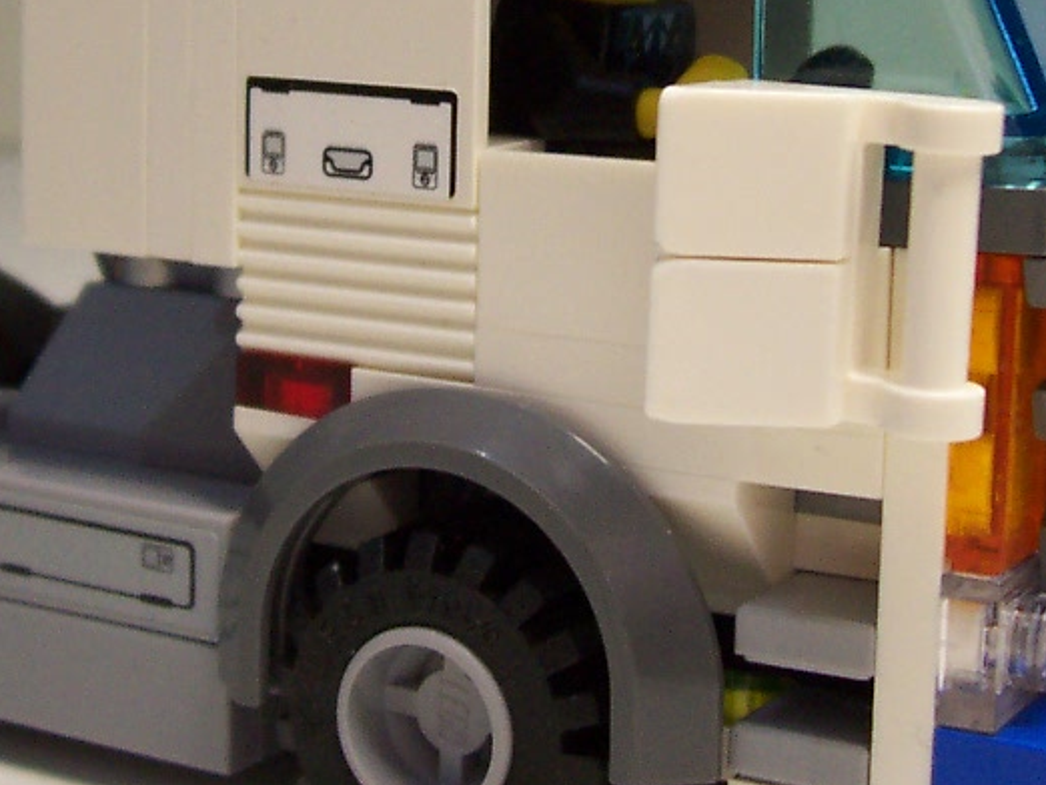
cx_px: 419
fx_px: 2570
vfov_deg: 17.2
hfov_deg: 23.0
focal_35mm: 85
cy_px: 124
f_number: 2.8
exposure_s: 1/60
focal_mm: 5.6
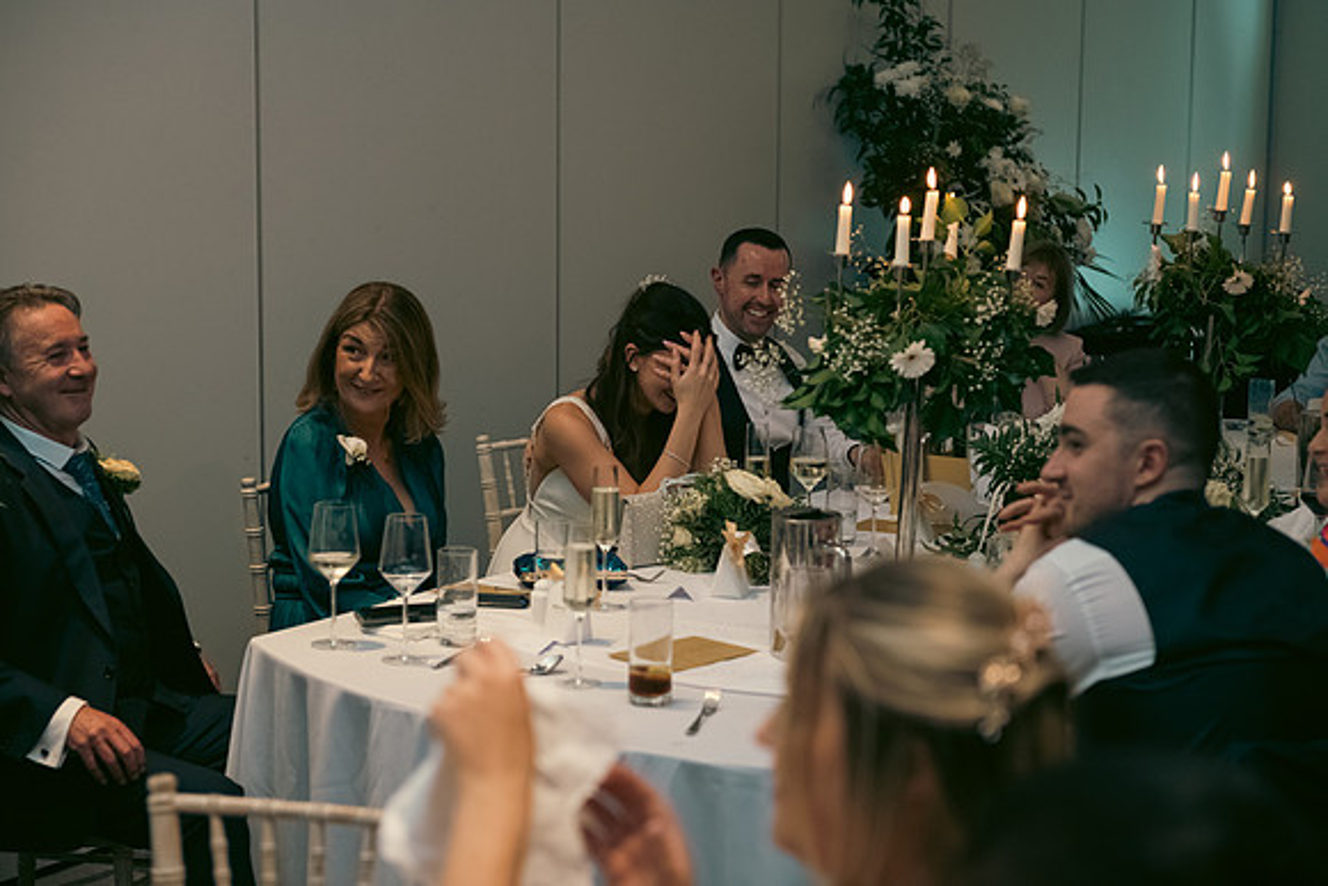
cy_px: 443
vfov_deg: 19.5
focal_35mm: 70
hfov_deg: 28.8
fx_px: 2583
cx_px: 664
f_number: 3.5
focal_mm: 70
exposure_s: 1/160
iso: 2000
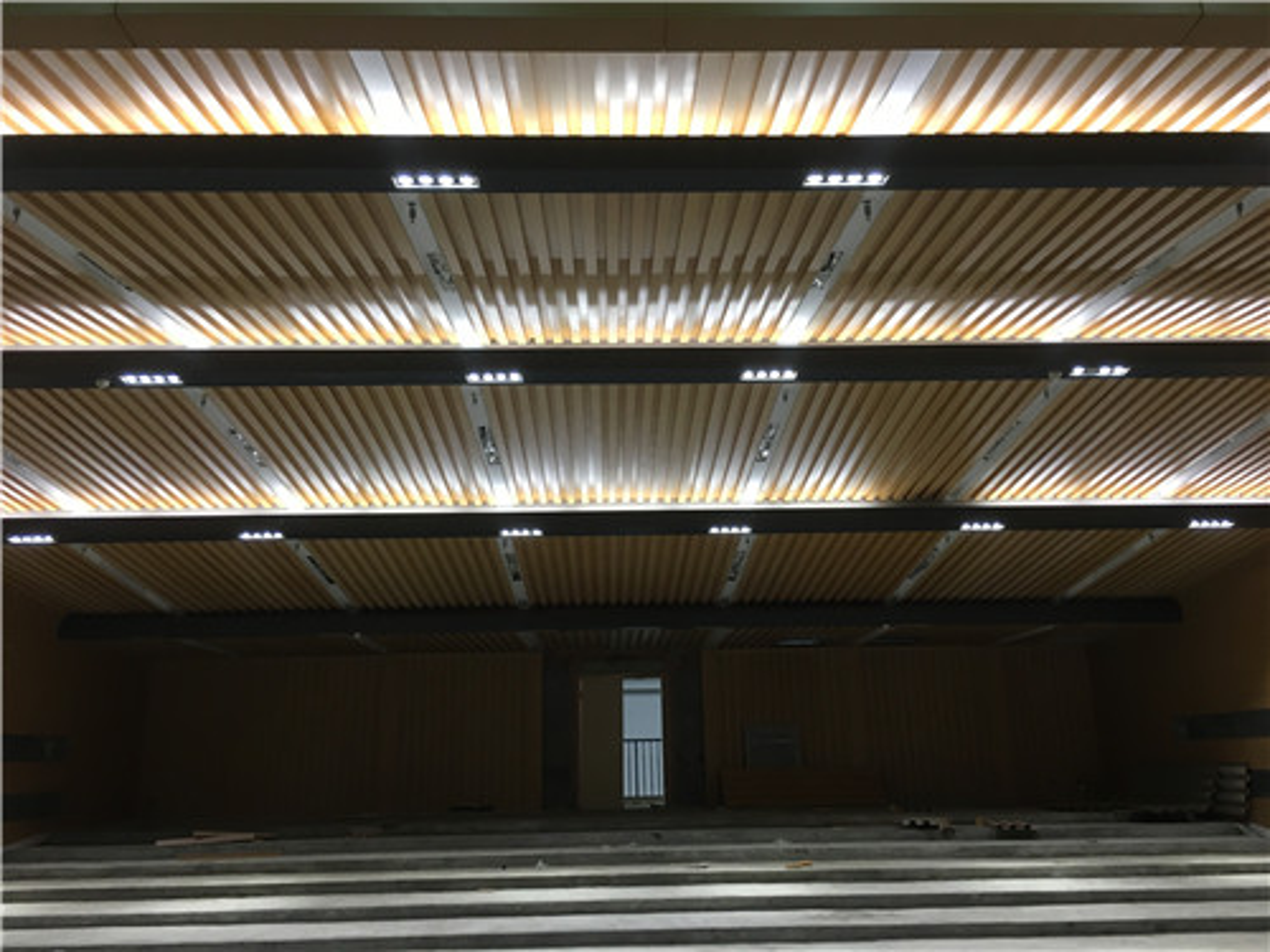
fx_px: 1064
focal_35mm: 29
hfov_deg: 61.7
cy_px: 476
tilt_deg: +15.2
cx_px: 635
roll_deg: +0.3
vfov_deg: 48.2
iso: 50
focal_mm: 4.15
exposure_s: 1/33
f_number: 2.2
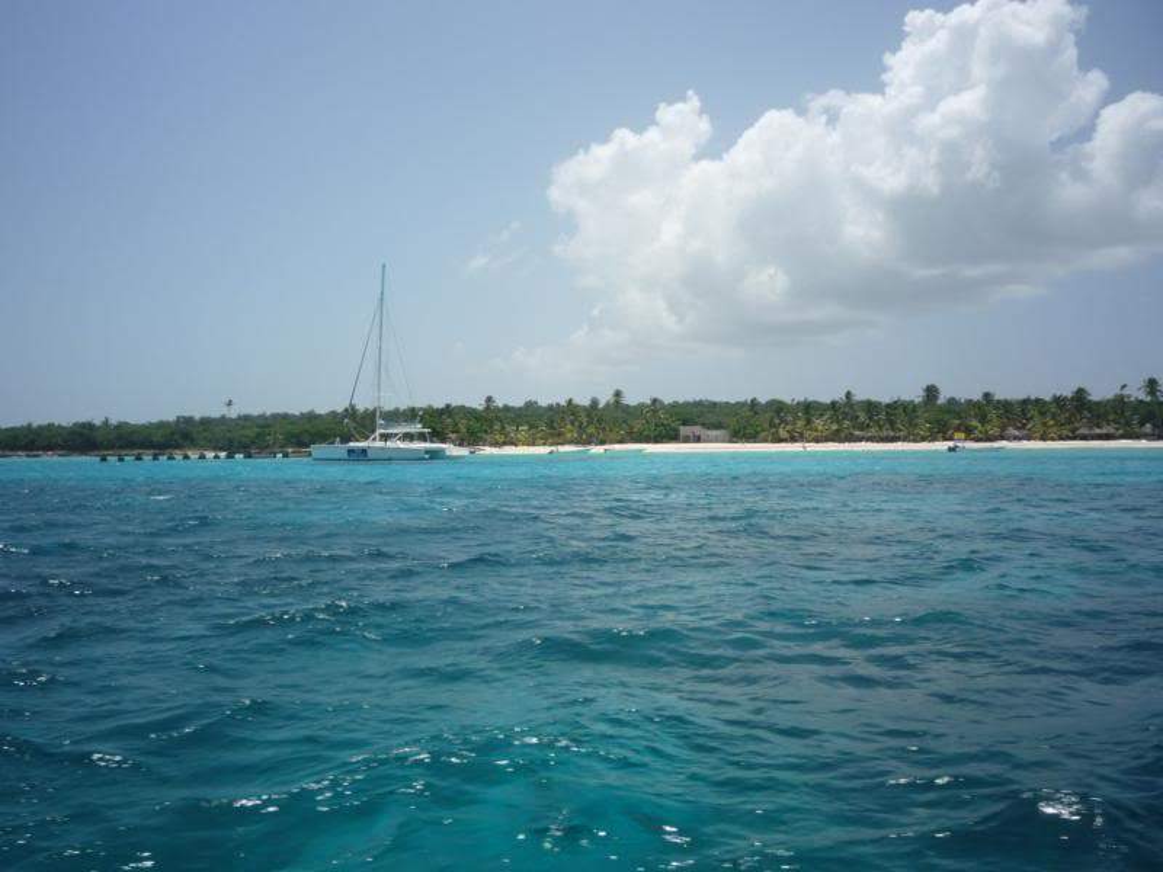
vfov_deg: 44.2
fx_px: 1075
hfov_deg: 56.8
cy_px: 436
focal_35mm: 32
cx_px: 582
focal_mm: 5.2
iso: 100
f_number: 5.6
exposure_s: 1/640
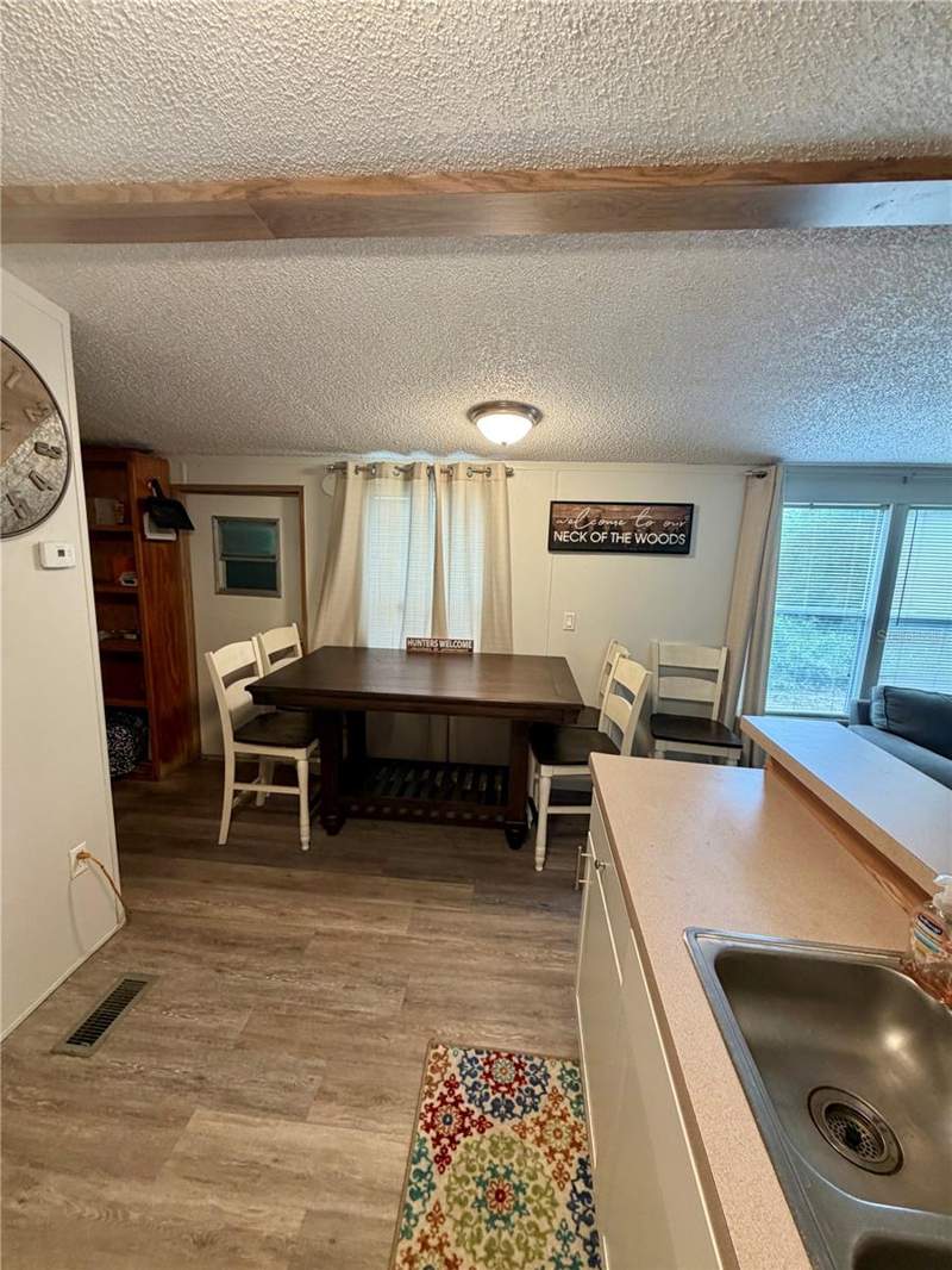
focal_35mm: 14
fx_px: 513
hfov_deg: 85.7
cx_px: 476
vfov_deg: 102.1
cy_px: 635
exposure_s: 1/60
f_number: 2.2
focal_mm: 2.22
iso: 200
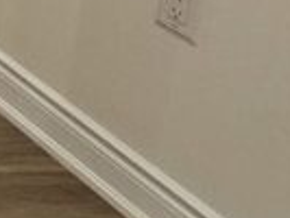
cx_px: -744
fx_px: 839
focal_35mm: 100
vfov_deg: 11.1
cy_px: -384
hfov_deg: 9.4
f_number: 2.2
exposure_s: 1/60
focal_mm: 2.2
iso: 200
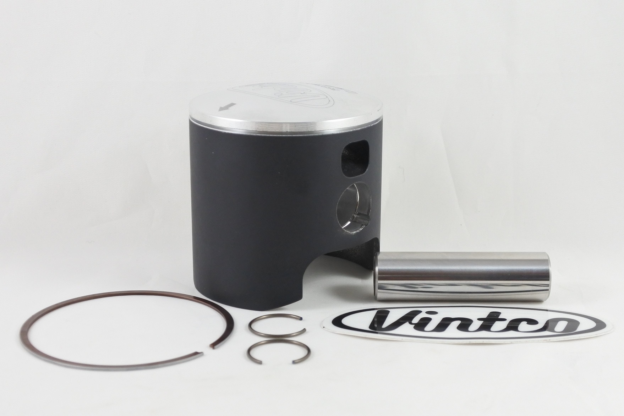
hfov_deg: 46.4
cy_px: 208
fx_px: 728
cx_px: 312
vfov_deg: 31.9
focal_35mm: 42
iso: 560
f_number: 4.2
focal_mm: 15.7
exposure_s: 1/125
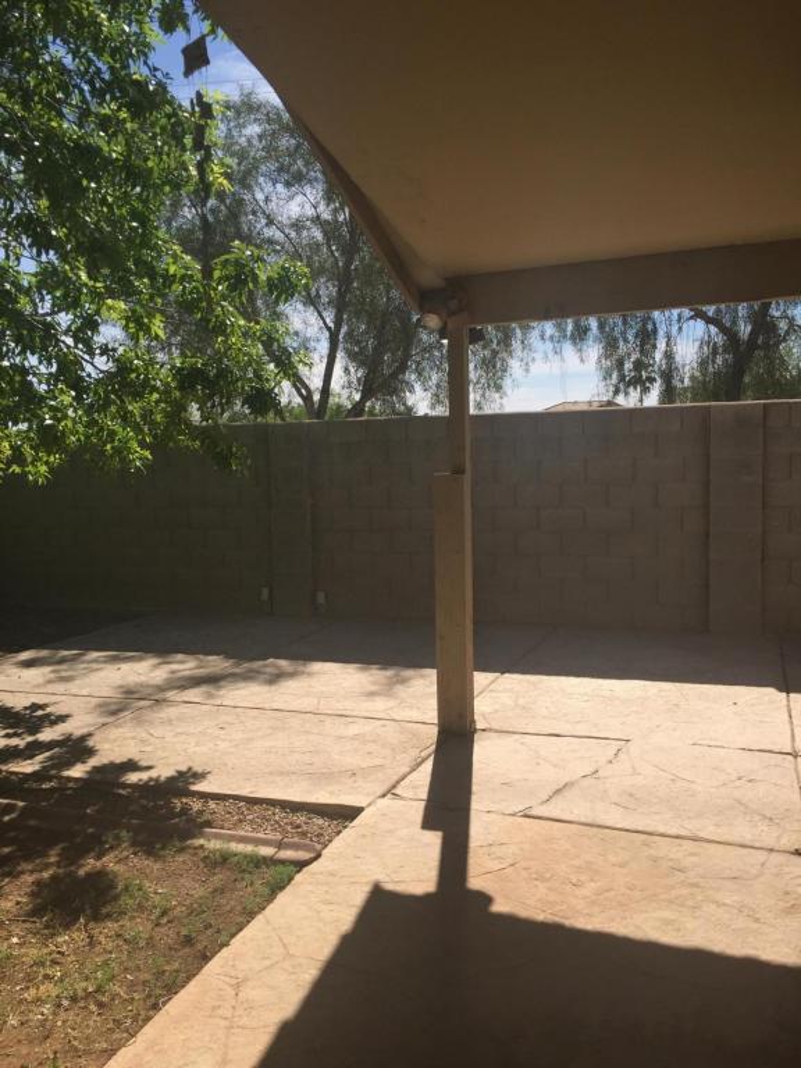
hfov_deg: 48.2
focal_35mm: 29
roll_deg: +0.9
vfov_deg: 61.7
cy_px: 534
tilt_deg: -5.6
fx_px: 895
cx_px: 400
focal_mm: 4.15
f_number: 2.2
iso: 32
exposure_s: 1/2475
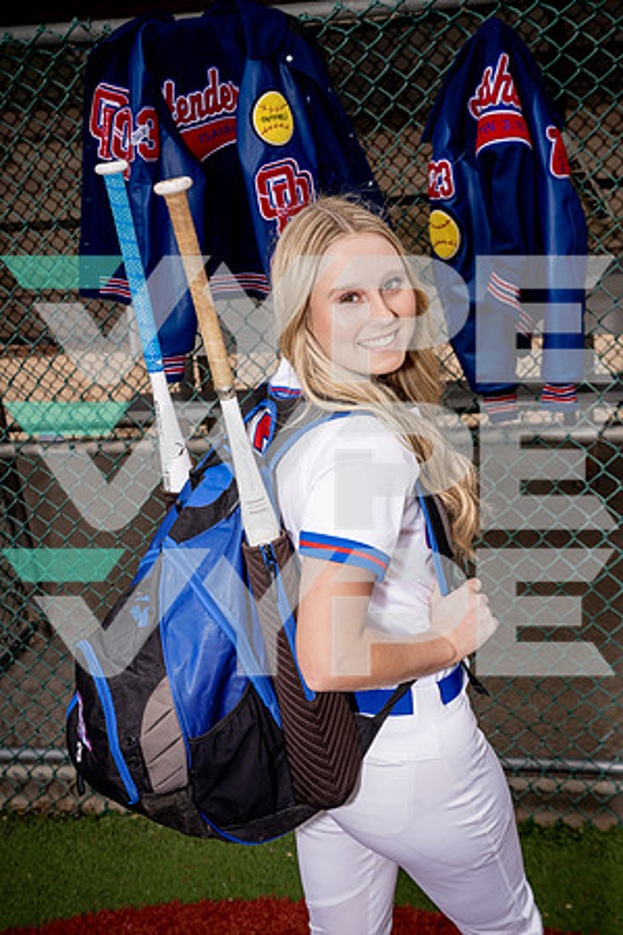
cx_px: 312
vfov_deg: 38.2
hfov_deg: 26.0
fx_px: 1350
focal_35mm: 52
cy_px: 468
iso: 100
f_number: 8
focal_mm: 52
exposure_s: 1/250
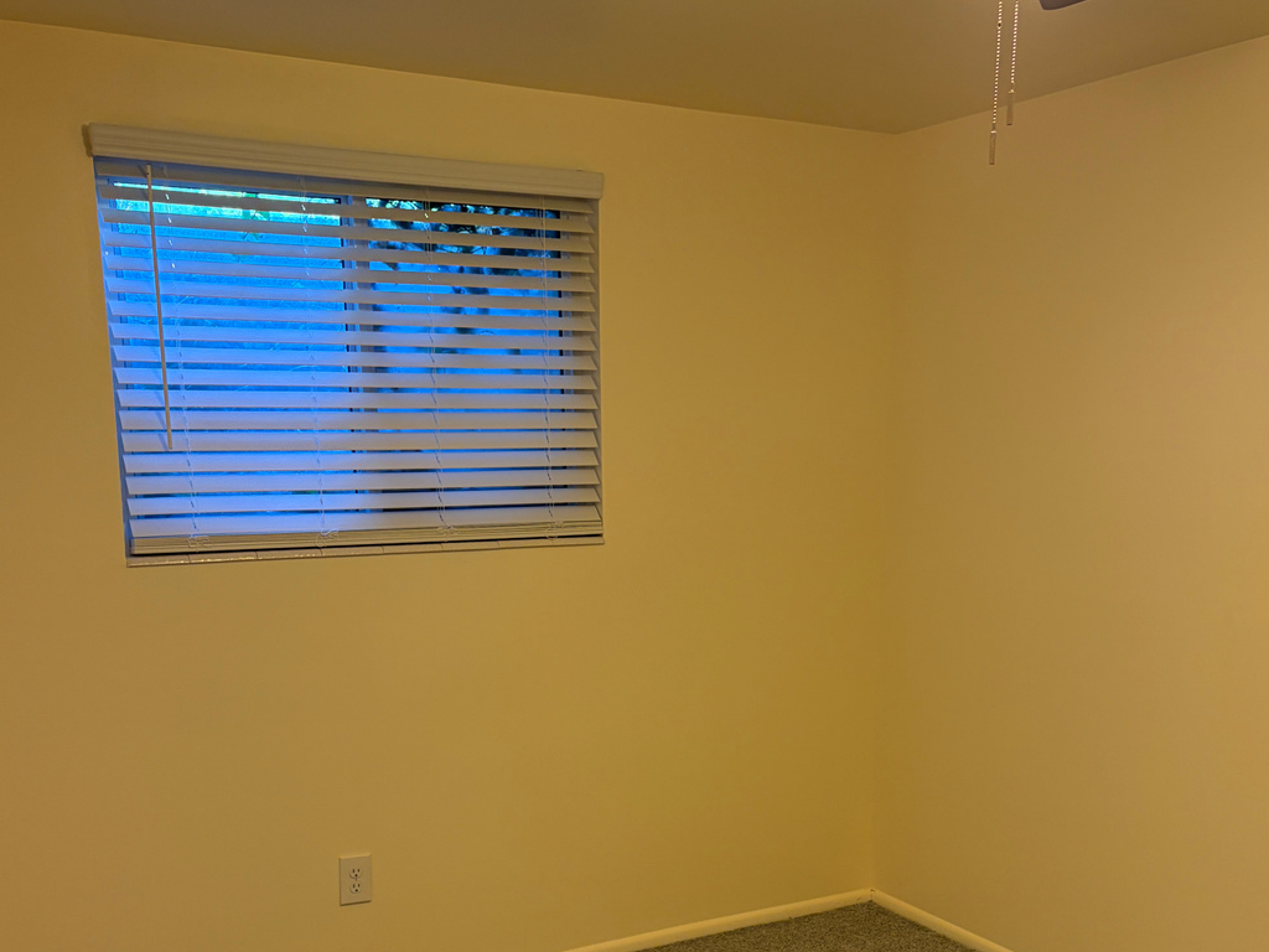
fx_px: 1430
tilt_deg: -11.6
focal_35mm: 39
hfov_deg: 47.8
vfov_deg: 35.9
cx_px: 672
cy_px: 730
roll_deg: -0.3
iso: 200
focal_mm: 5.96
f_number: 1.6
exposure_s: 1/60
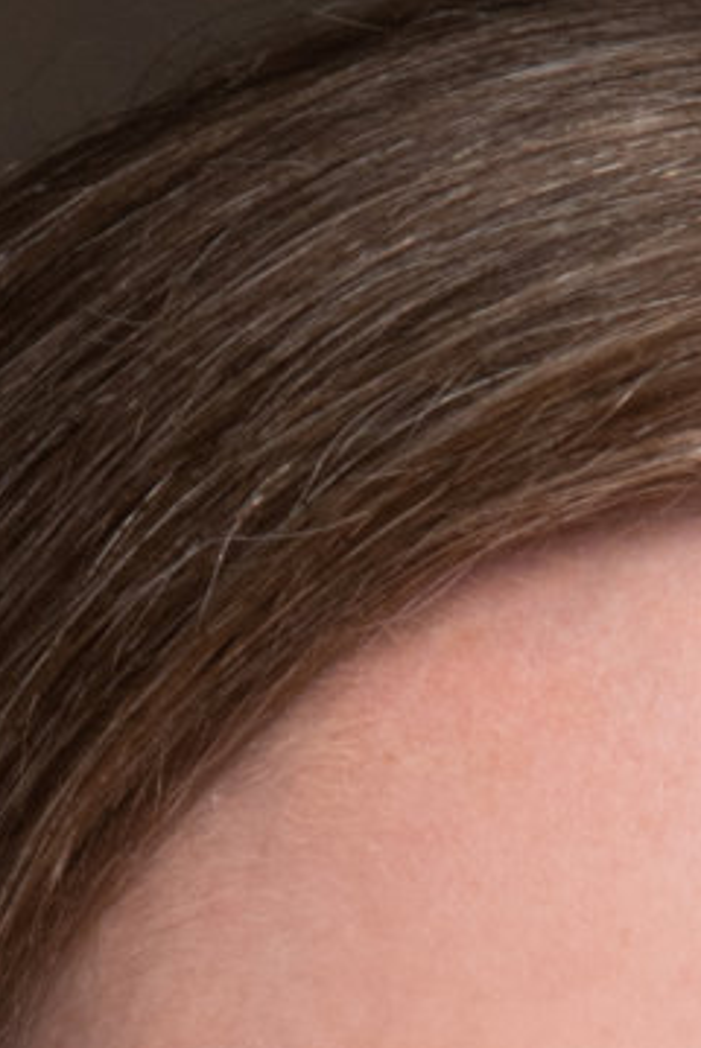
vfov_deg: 2.7
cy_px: 2960
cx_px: 846
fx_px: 21833
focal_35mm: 749
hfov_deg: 1.8
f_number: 18
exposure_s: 1/160
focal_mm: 105
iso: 640
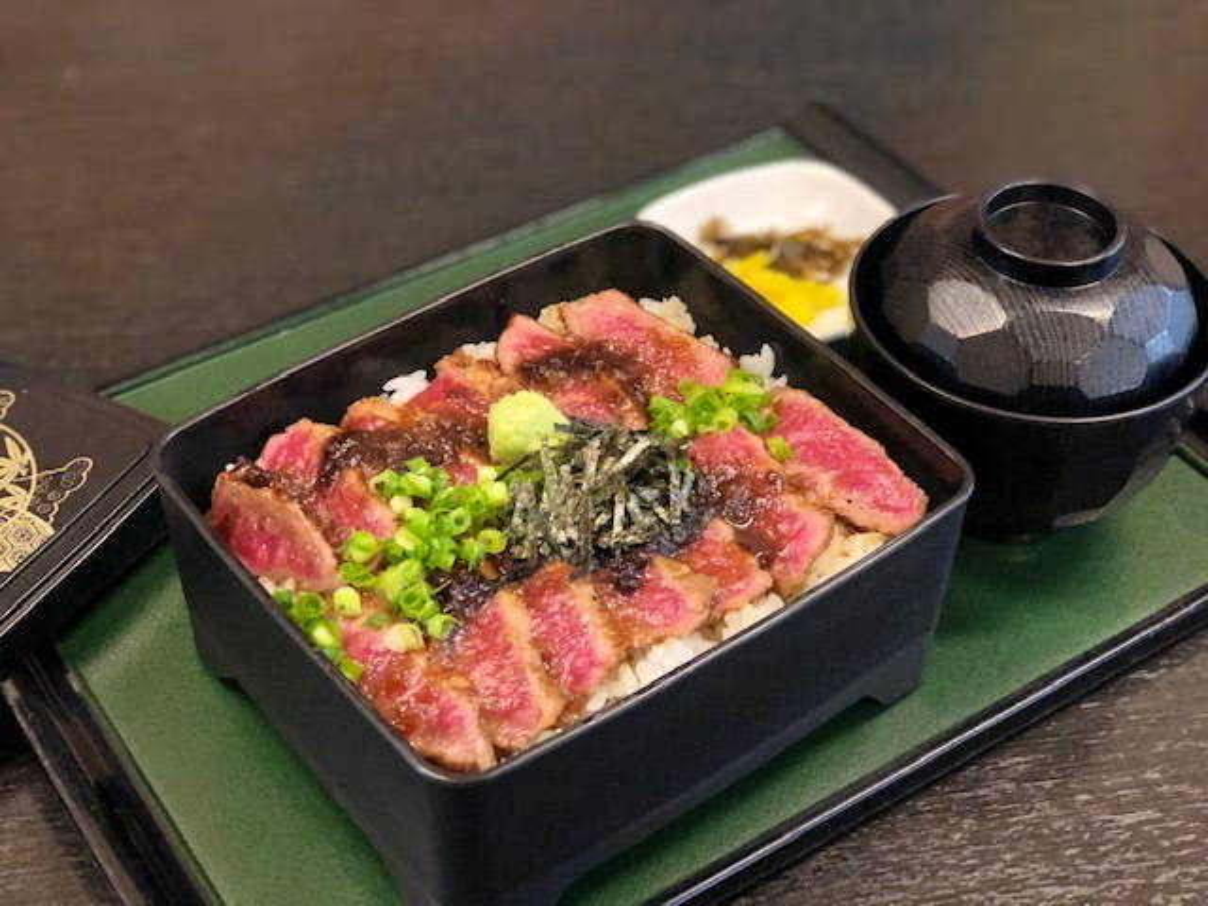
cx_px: 604
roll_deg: -0.8
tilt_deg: -43.0
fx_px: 1989
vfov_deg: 25.7
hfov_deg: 33.8
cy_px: 453
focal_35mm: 57
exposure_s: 1/30
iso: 1250
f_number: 2.8
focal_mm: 6.6
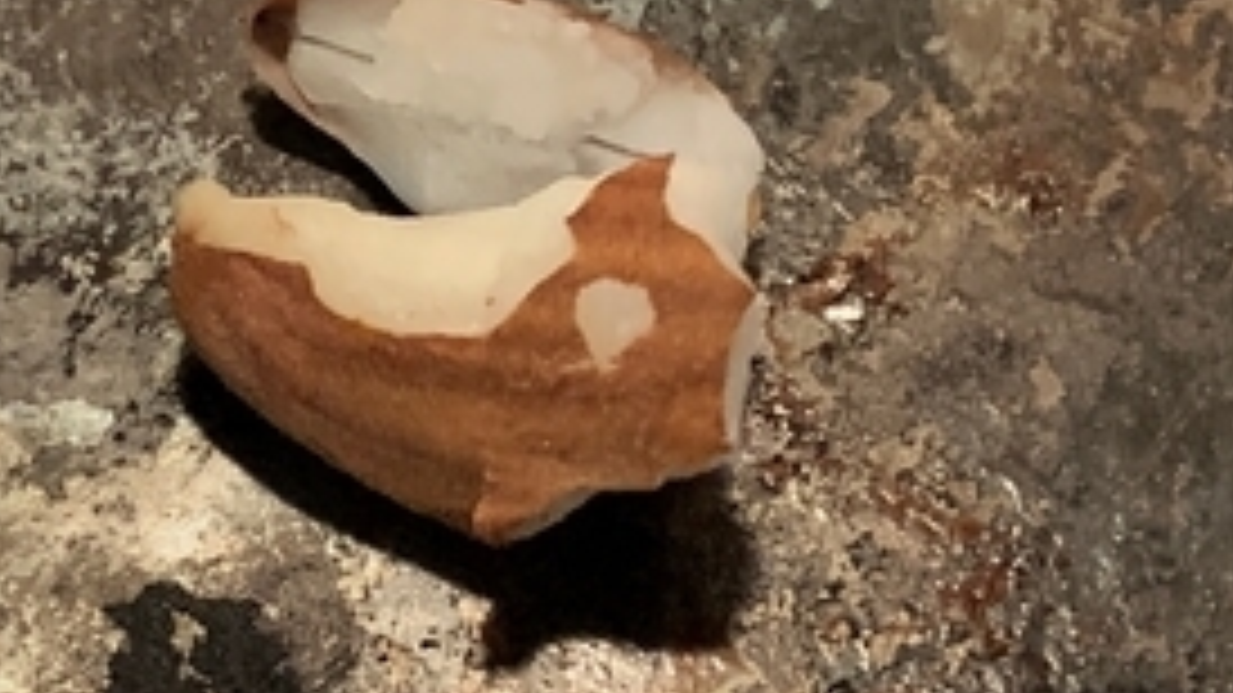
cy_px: 302
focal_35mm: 124
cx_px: 522
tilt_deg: -58.4
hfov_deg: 17.3
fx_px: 4053
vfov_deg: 9.8
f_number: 1.8
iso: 400
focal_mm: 4.25
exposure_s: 1/50
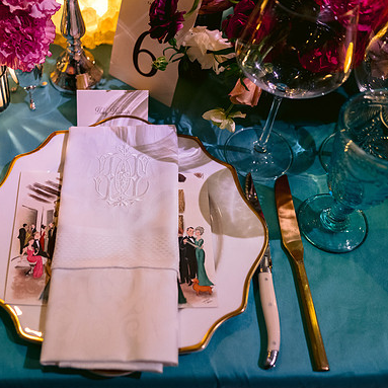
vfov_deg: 37.6
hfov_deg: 36.8
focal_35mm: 45
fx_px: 571
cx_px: 105
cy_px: 194
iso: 1600
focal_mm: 35
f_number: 2.8
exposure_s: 1/40
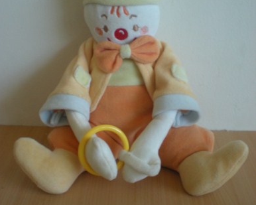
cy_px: 95
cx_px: 128
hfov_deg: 37.3
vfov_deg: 30.3
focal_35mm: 50
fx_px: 379
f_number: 3.1
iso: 200
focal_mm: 6.3
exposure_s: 1/42.8
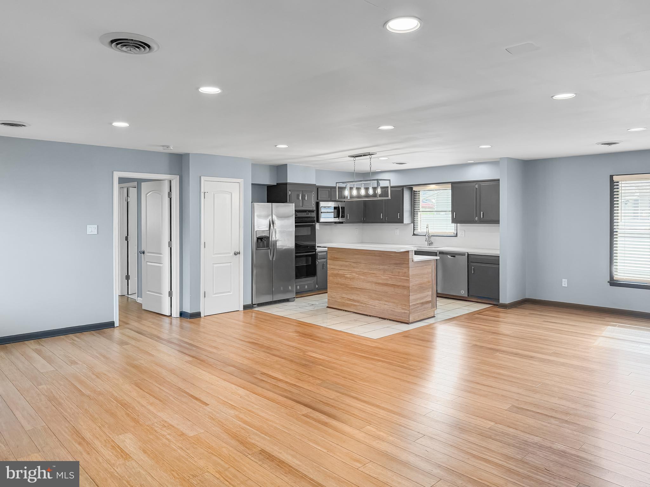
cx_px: 325
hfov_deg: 71.6
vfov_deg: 56.8
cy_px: 244
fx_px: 451
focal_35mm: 24
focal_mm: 6.76
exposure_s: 1/230
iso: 160
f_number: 1.8
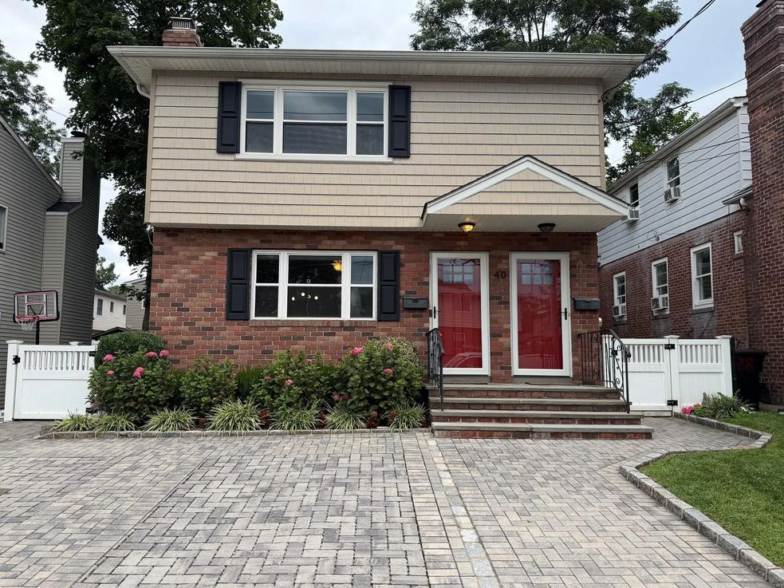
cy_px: 299
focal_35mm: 25
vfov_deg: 54.9
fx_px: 566
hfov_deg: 69.4
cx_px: 384
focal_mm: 6.76
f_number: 1.78
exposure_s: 1/1337
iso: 80
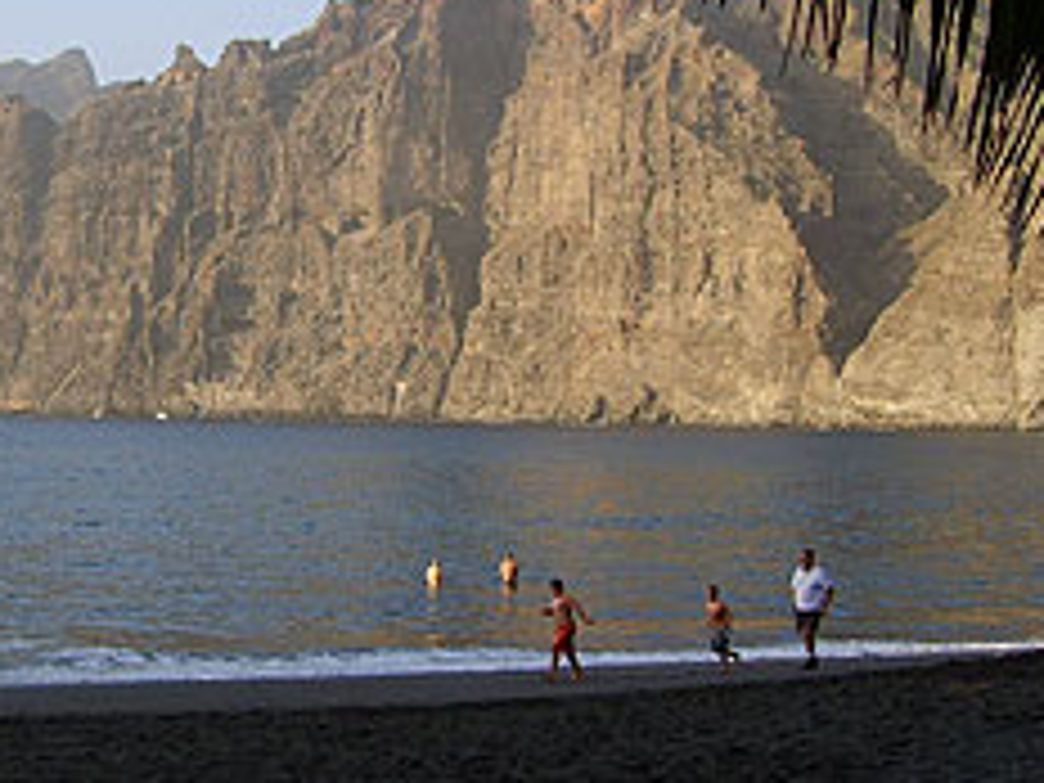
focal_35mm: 68
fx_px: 2051
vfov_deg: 21.6
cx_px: 198
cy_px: 297
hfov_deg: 27.9
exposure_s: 1/350
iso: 50
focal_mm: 5.8
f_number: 2.8
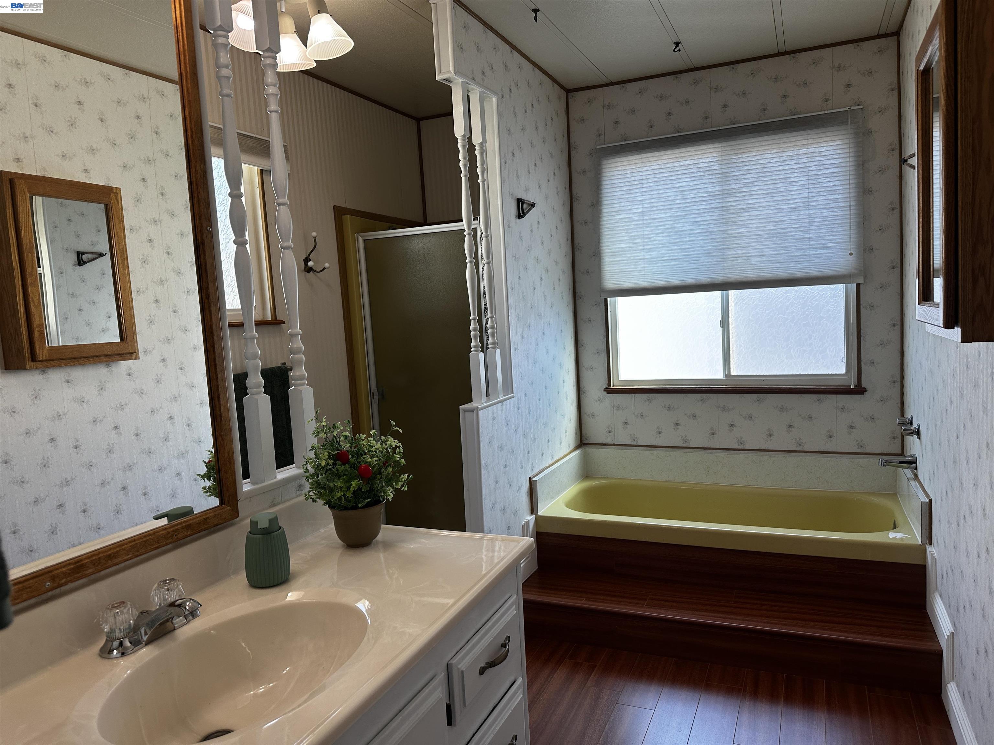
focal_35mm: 24
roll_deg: +2.7
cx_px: 497
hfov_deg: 71.6
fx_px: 689
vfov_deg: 56.8
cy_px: 372
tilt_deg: -3.7
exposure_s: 1/120
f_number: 1.78
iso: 80
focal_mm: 6.86
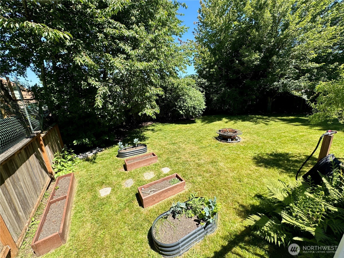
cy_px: 129
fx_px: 139
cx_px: 172
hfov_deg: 102.1
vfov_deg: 85.7
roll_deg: +3.3
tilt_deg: -16.6
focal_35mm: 14
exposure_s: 1/734
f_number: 2.2
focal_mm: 2.22
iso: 40
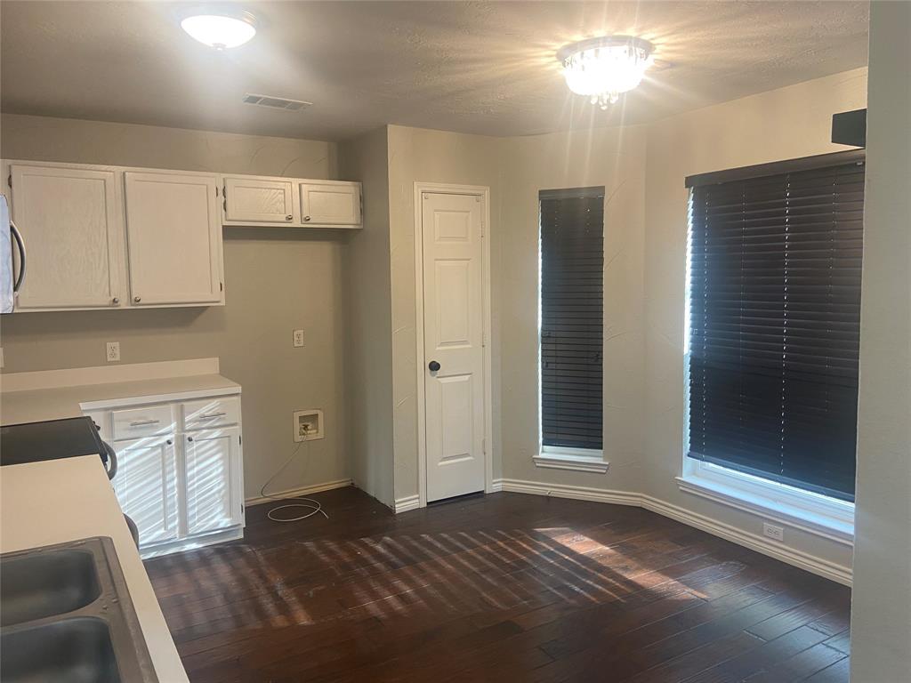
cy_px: 342
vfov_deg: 53.1
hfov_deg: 67.3
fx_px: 684
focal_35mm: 26
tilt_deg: -4.8
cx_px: 456
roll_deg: +0.5
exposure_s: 1/60
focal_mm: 4.25
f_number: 1.8
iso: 100
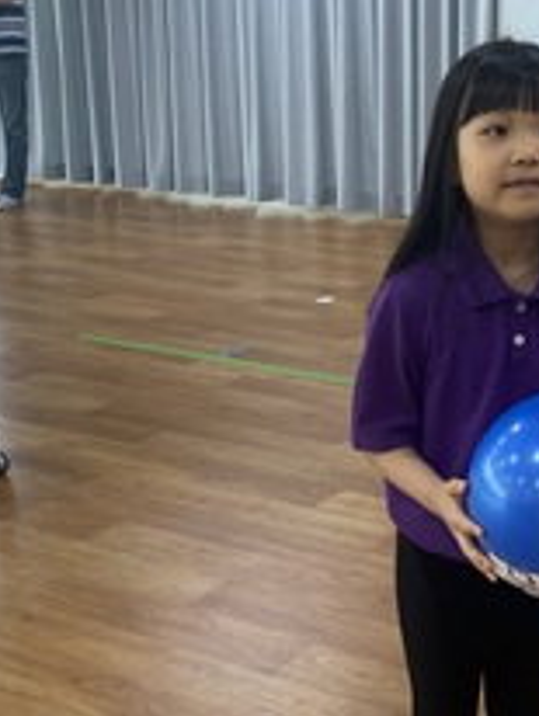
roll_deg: -0.5
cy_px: 365
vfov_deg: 30.7
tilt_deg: -15.3
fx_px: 1305
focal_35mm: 63
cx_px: 468
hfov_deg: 22.8
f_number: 1.8
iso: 100
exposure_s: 1/60
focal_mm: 4.25
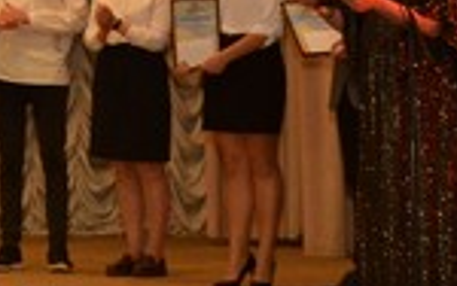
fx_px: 3253
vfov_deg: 5.0
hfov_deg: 7.7
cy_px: -152
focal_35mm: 261
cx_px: -405
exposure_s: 1/125
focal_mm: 32
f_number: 6.3
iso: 1250
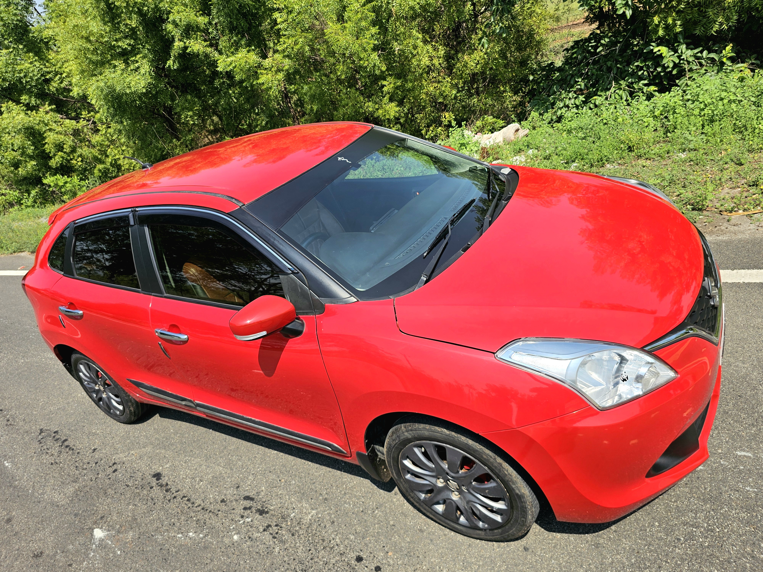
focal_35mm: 23
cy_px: 286
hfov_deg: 73.9
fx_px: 507
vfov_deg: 58.9
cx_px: 382
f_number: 1.7
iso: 10
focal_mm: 6.3
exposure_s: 1/714
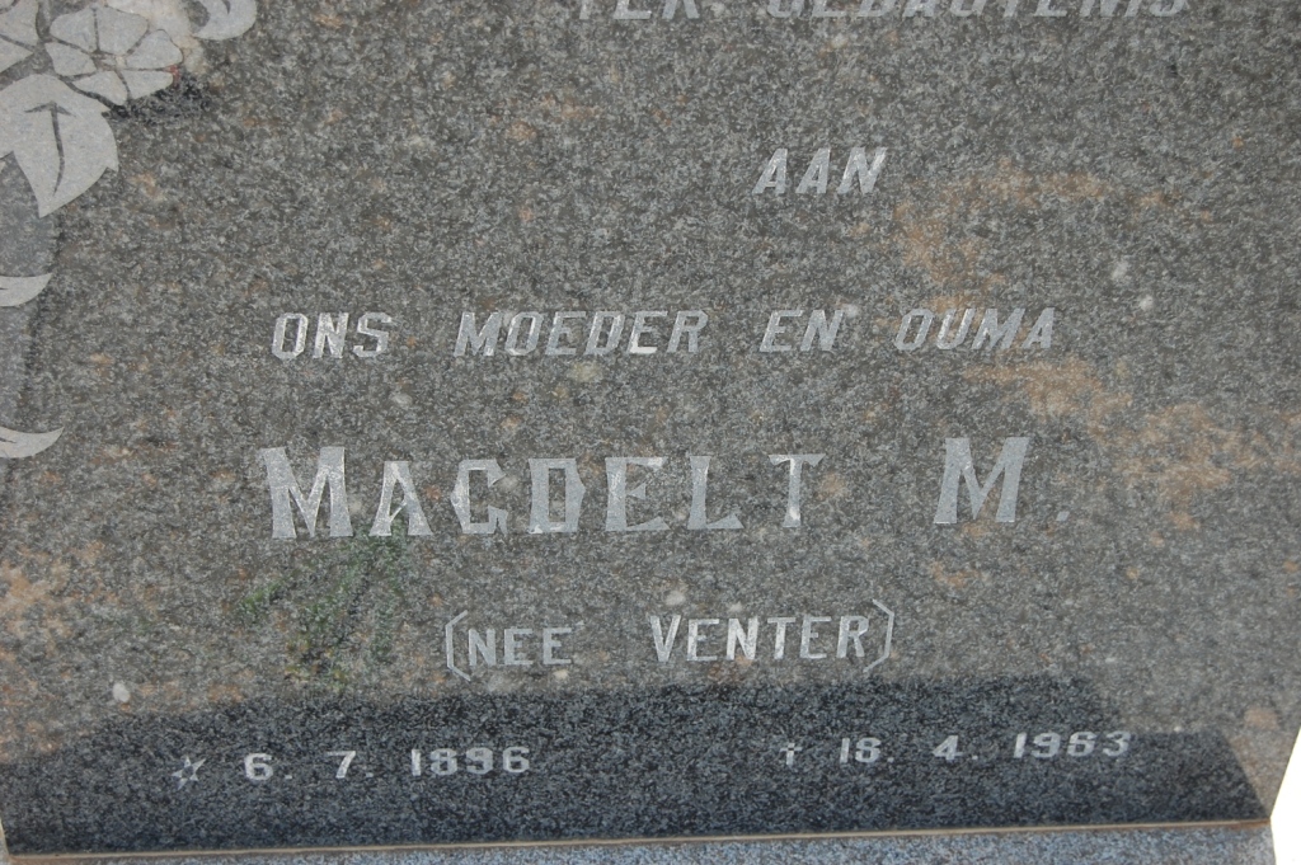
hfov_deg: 31.9
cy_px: 432
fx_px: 2275
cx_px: 650
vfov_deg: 21.5
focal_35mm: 63
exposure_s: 1/160
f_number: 6.3
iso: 200
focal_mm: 42
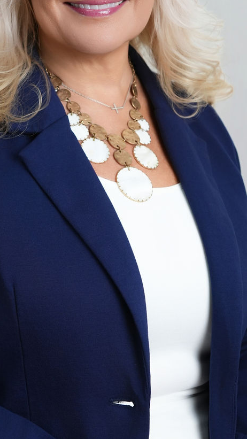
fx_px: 1141
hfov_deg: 12.3
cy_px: 129
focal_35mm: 98
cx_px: 76
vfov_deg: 21.7
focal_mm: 50
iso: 1000
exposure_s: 1/160
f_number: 5
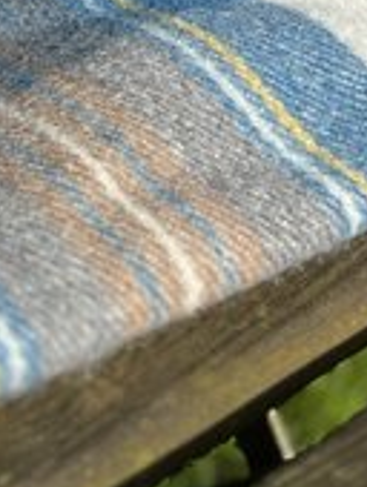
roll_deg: -1.6
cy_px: -404
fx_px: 1720
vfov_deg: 14.2
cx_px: -347
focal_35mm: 122
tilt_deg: -19.4
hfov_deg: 11.1
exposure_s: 1/2463
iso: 50
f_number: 1.6
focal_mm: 5.1
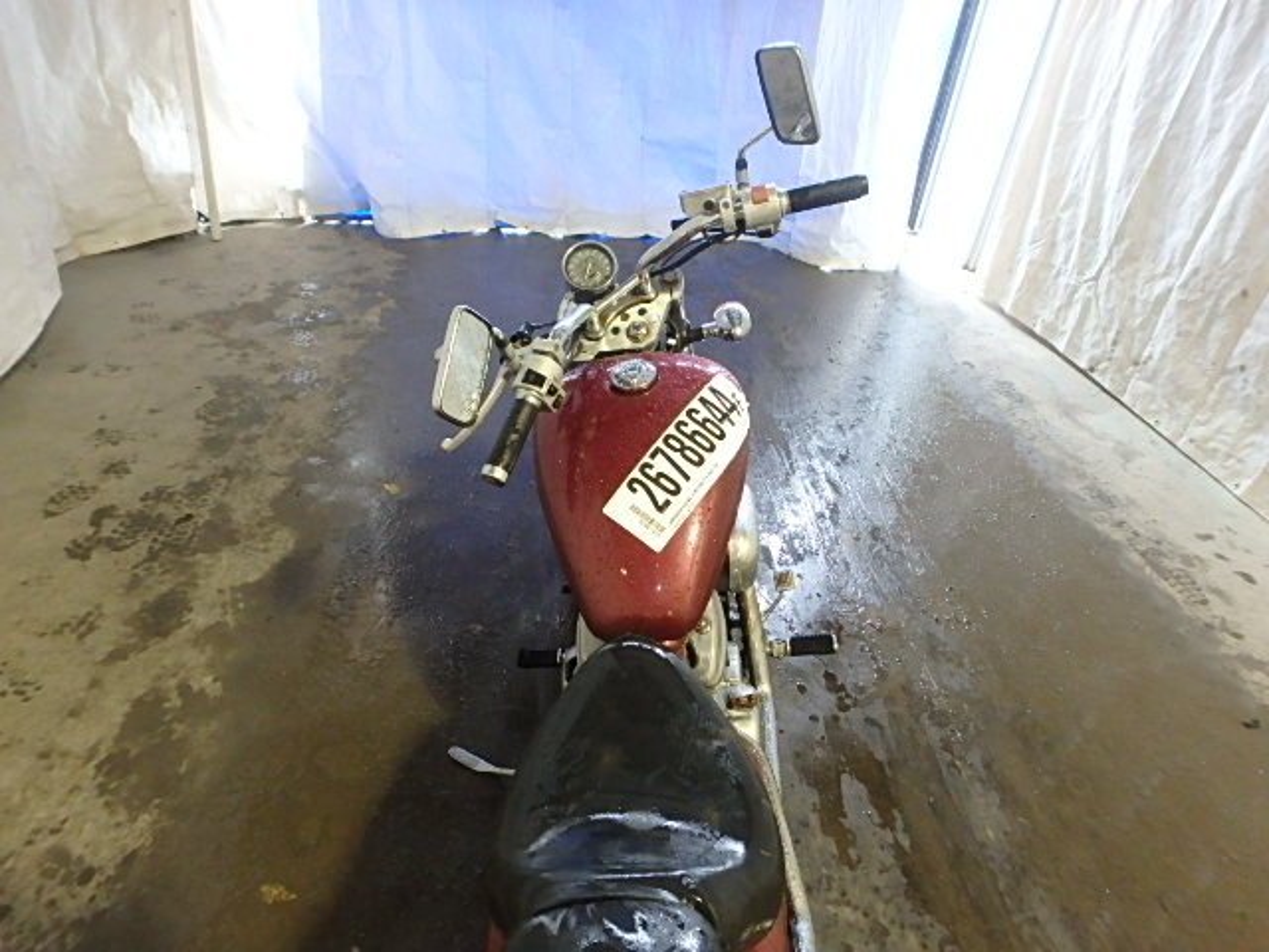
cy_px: 476
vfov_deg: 63.4
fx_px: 770
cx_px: 634
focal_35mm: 21
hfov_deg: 79.0
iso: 800
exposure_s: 1/20
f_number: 3.5
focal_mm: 3.7
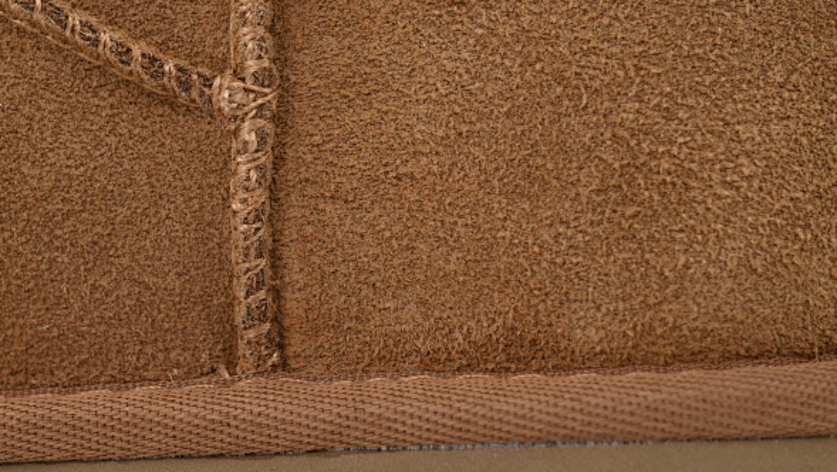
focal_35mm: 145
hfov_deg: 14.8
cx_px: 301
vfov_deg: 8.4
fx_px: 3220
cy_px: 225
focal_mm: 102
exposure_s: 1/100
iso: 400
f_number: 10
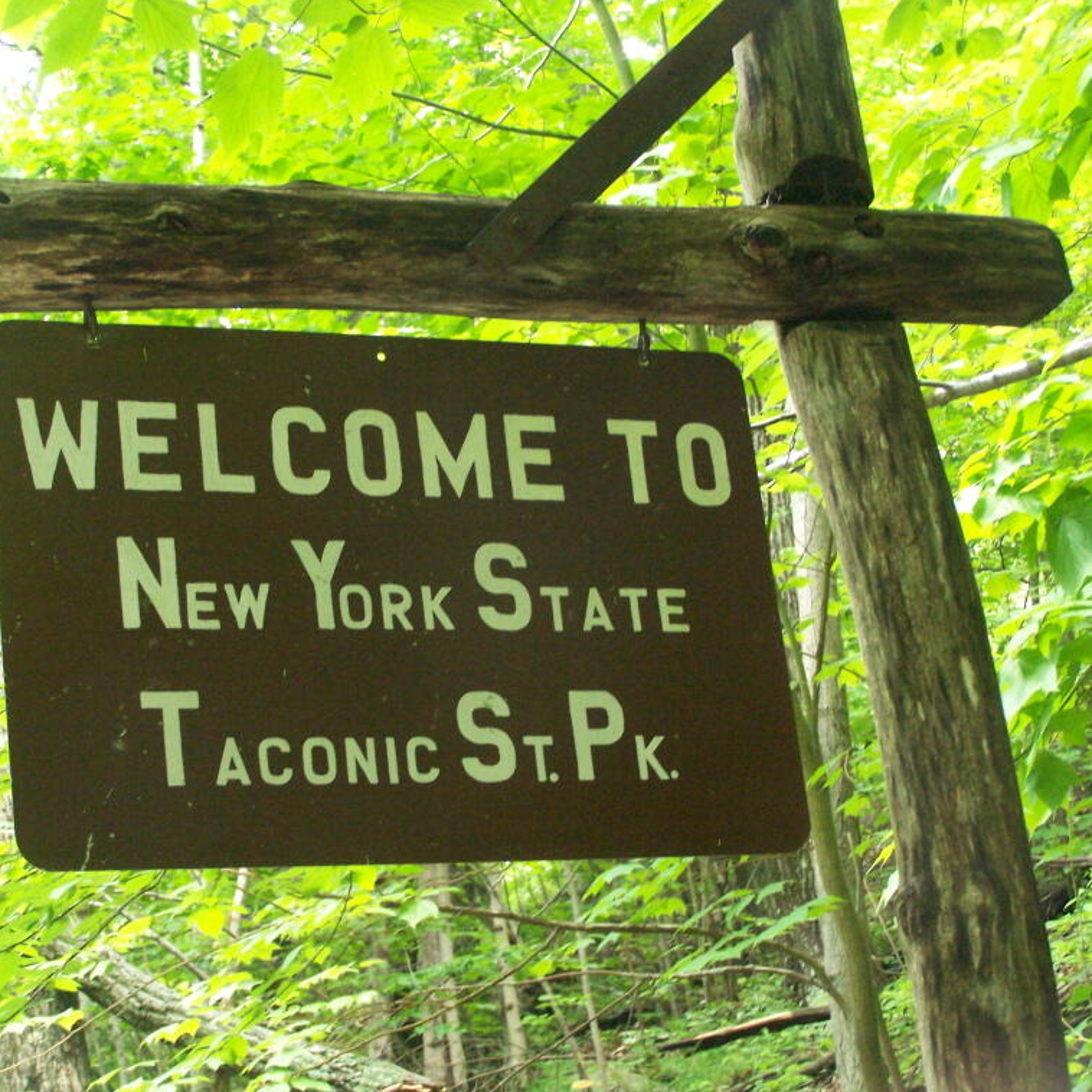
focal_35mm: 80
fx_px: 2855
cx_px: 509
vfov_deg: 21.7
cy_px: 547
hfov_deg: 21.6
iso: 400
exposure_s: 1/50
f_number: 3.2
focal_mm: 11.1
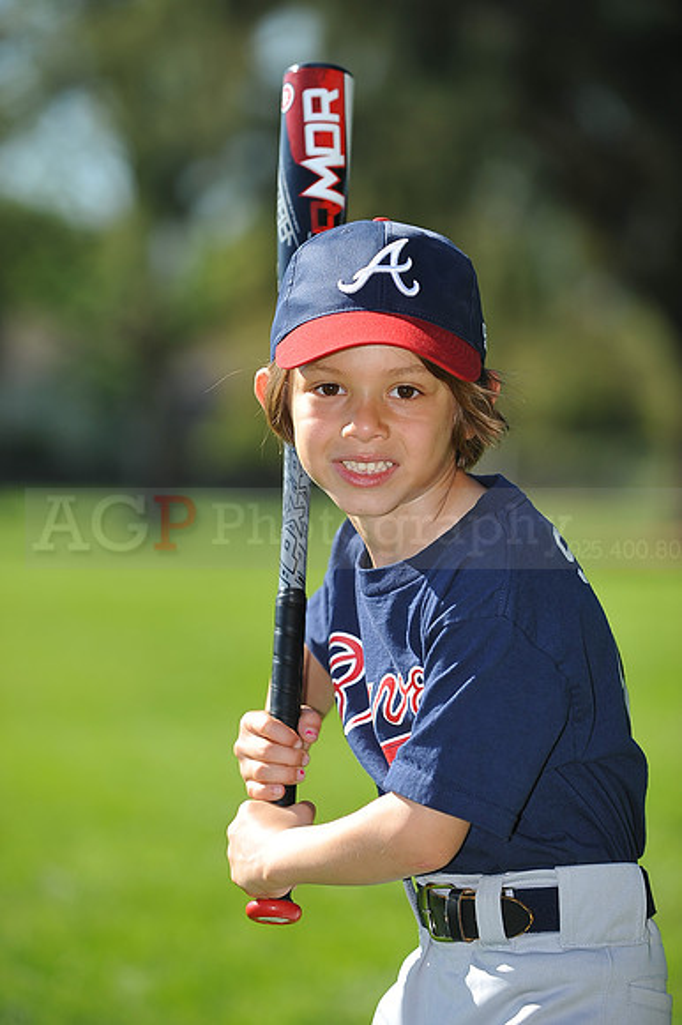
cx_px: 341
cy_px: 512
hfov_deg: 7.8
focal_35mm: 175
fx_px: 4978
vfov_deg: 11.8
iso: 200
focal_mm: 175
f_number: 4.5
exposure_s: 1/1000
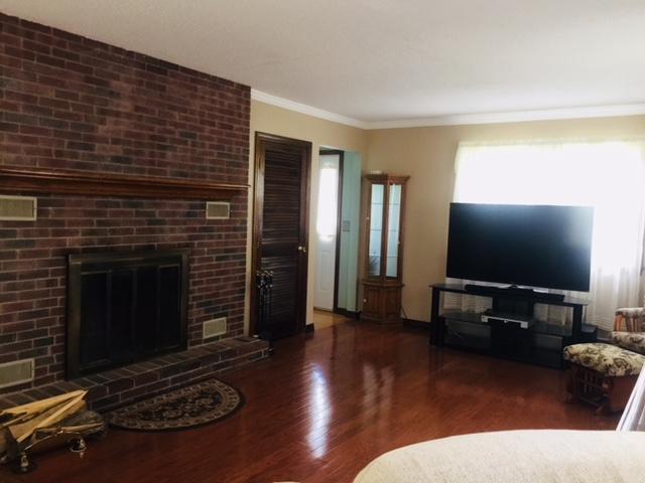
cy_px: 242
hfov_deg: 61.7
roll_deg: -3.6
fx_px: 540
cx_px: 322
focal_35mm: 29
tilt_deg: -3.3
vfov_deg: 48.2
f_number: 2.2
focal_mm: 4.15
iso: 125
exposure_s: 1/10
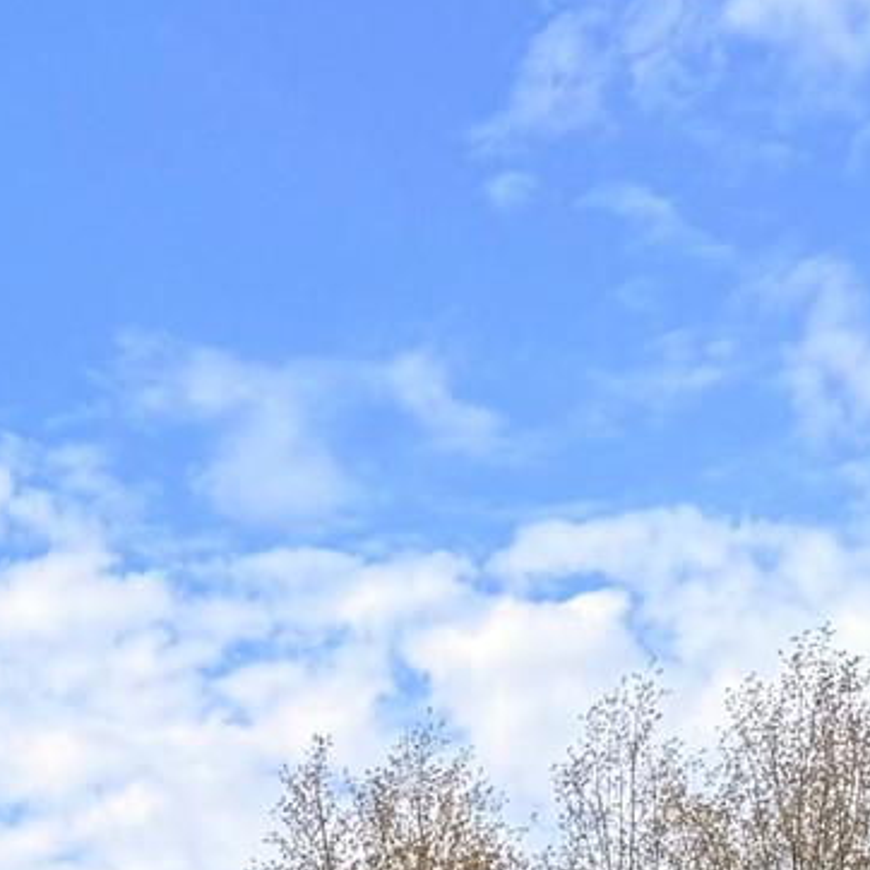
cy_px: 1551
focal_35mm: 120
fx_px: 3412
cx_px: -375
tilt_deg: +8.7
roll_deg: +0.2
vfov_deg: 13.2
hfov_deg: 13.8
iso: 80
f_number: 1.78
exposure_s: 1/3759
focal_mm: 6.76
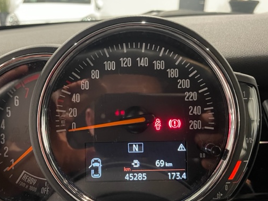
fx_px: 255
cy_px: 106
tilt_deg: -22.2
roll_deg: -0.7
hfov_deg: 55.1
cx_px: 113
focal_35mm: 33
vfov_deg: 42.9
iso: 640
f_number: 1.6
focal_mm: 4.2
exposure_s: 1/29
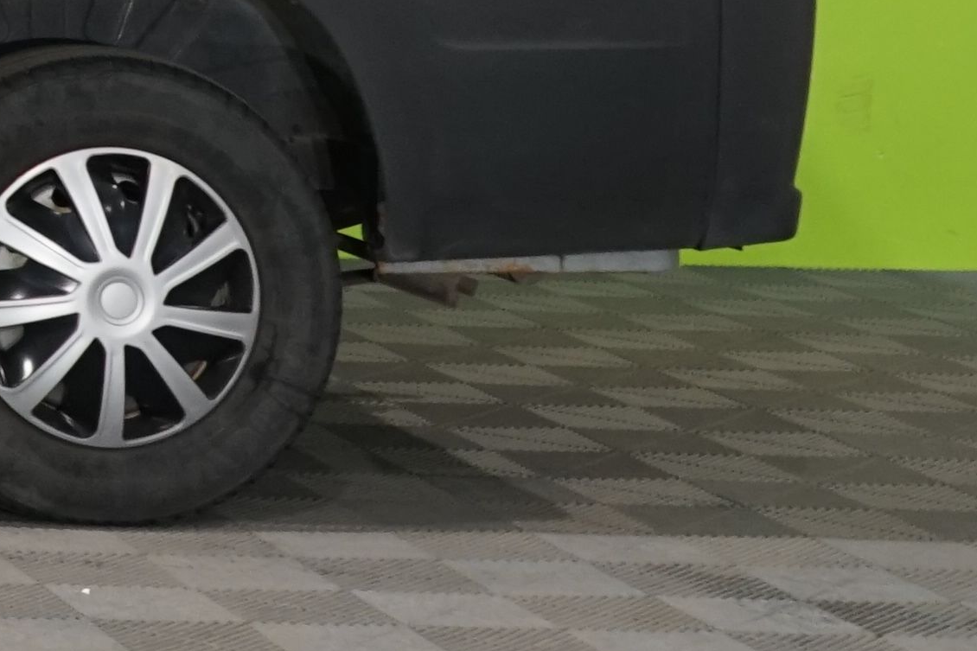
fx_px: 4178
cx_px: -1223
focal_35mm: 154
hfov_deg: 11.5
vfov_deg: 8.5
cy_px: -584
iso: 1000
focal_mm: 29
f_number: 5.6
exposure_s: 1/30
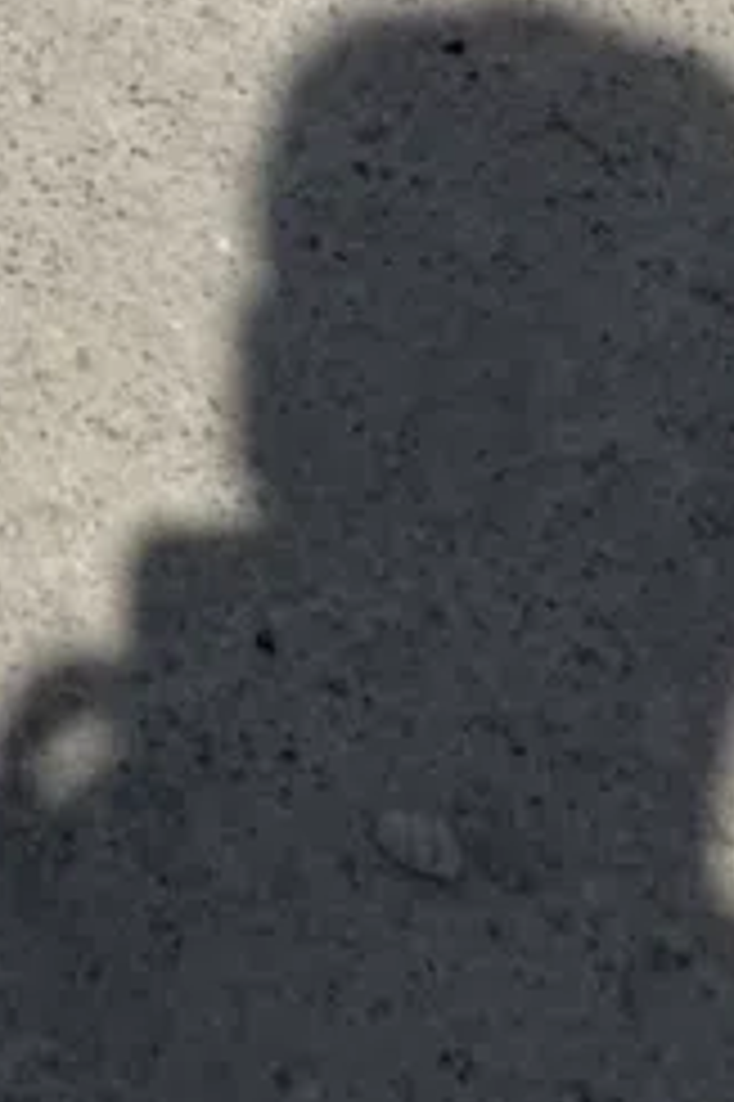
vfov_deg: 11.5
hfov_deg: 8.5
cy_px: -1734
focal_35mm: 139
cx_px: -1364
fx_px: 4257
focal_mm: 6.76
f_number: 1.78
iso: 80
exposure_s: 1/10309
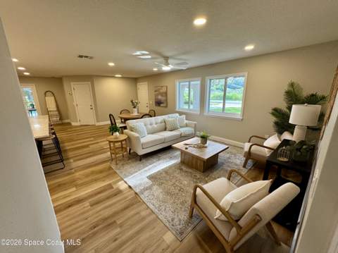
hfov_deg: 102.1
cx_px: 169
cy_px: 126
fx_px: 137
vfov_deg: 85.6
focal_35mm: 14
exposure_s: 1/125
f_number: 2.2
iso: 125
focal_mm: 2.22
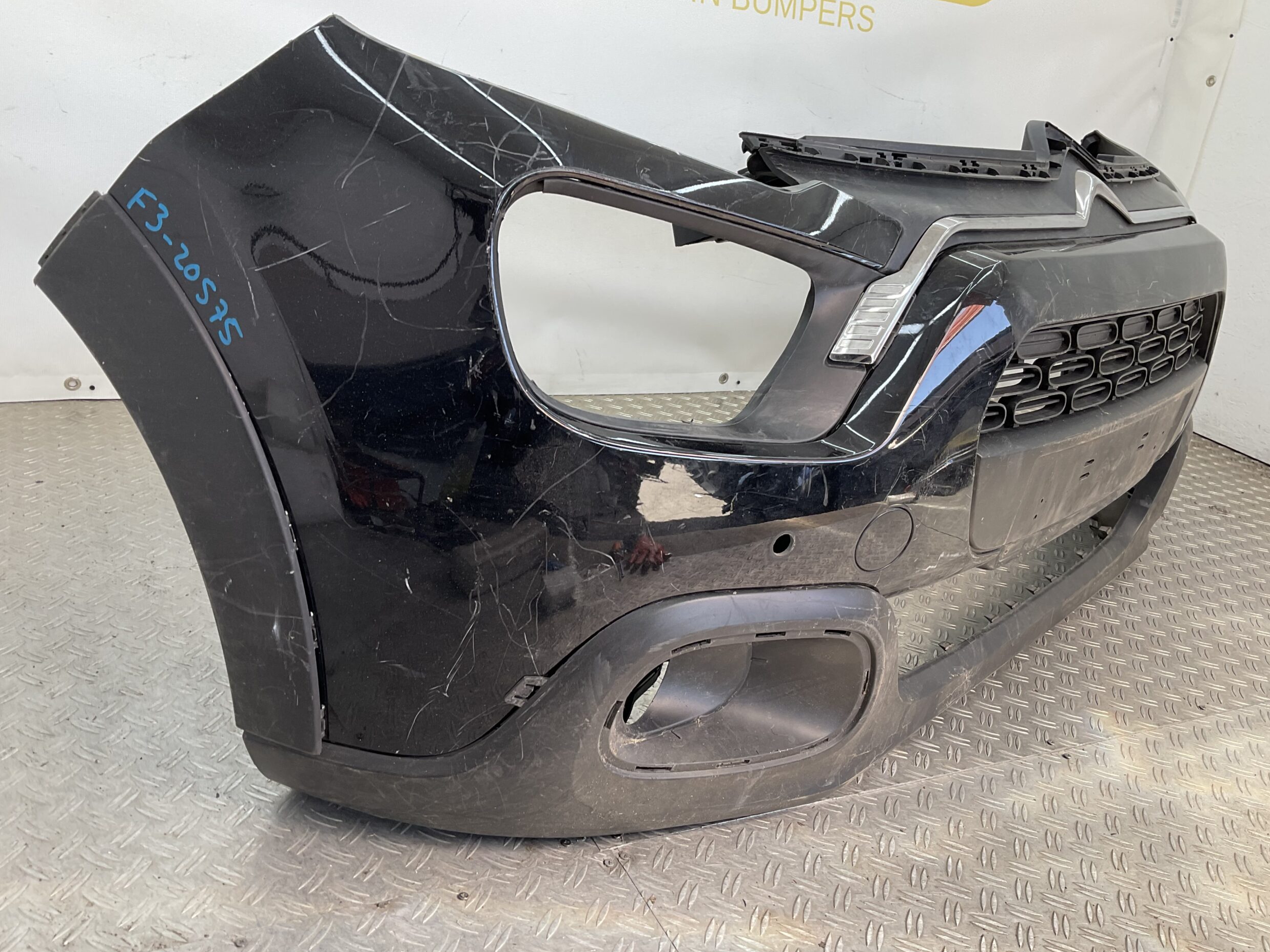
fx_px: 1101
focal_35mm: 30
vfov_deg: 46.8
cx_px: 632
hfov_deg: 60.0
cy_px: 491
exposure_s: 1/100
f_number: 1.8
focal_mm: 3
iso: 25
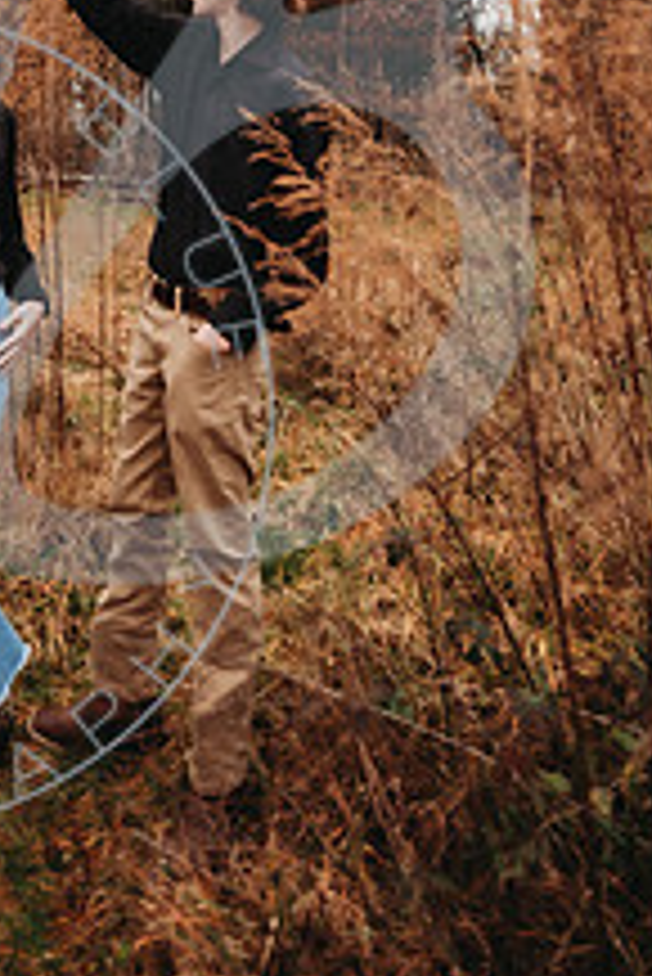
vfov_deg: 54.4
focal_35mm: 29
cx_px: 58
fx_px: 787
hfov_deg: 41.3
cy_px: 76
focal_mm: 14
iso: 250
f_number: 2.8
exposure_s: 1/250
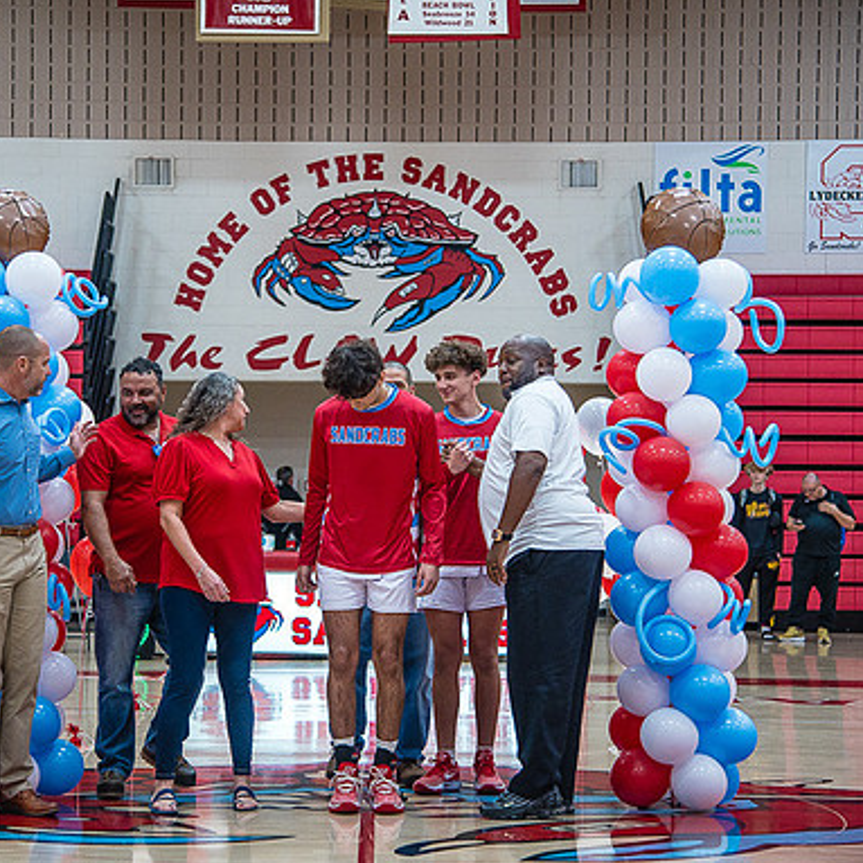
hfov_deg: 20.4
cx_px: 354
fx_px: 2397
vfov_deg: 20.4
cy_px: 433
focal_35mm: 85
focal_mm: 66
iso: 2000
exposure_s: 1/320
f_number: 4
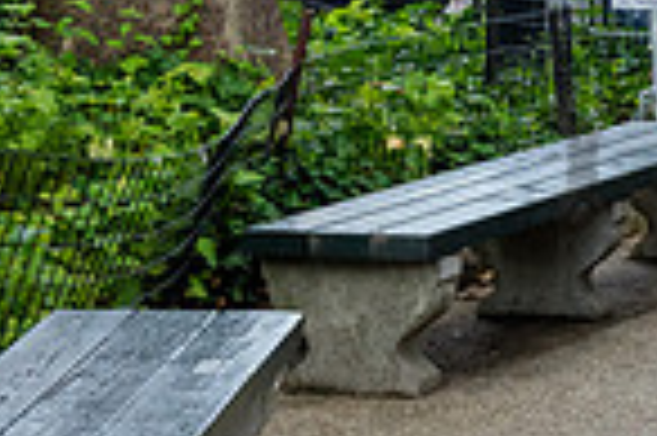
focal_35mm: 175
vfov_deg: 7.8
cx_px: 1161
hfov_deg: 11.0
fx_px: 3190
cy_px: -74
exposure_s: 1/250
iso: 2000
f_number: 4.5
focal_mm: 44
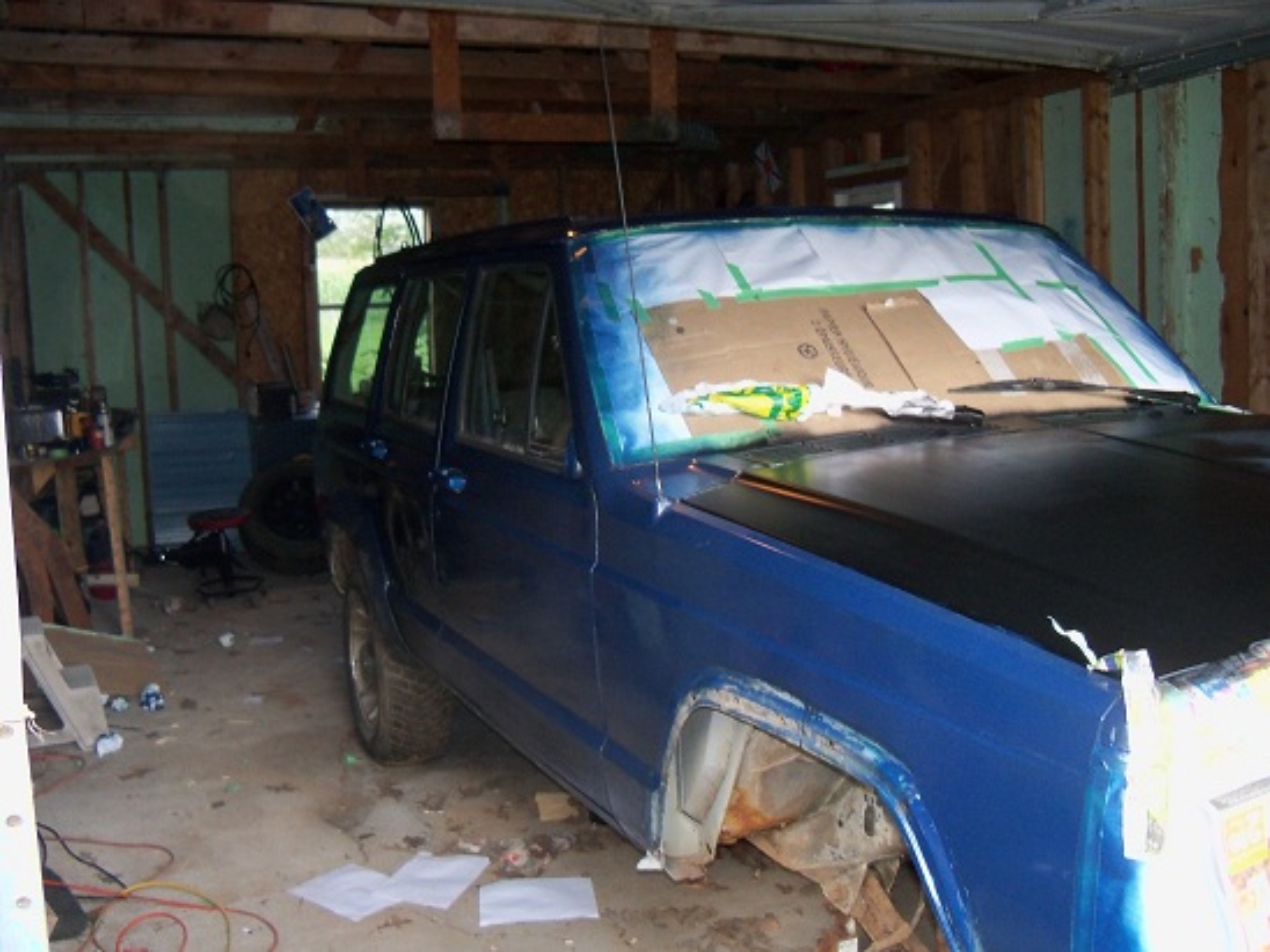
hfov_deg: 52.6
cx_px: 635
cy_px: 476
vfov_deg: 40.7
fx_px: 1284
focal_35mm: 35
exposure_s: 1/30
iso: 200
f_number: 3.5
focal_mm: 6.2
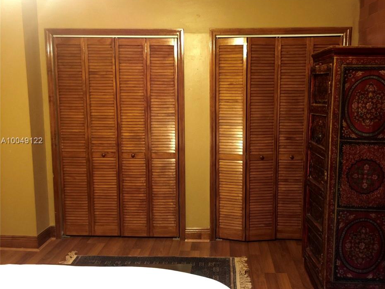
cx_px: 212
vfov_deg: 44.2
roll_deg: -0.6
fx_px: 356
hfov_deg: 56.7
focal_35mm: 32
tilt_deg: -7.8
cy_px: 141
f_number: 2.2
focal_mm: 4.15
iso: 80
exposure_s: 1/4
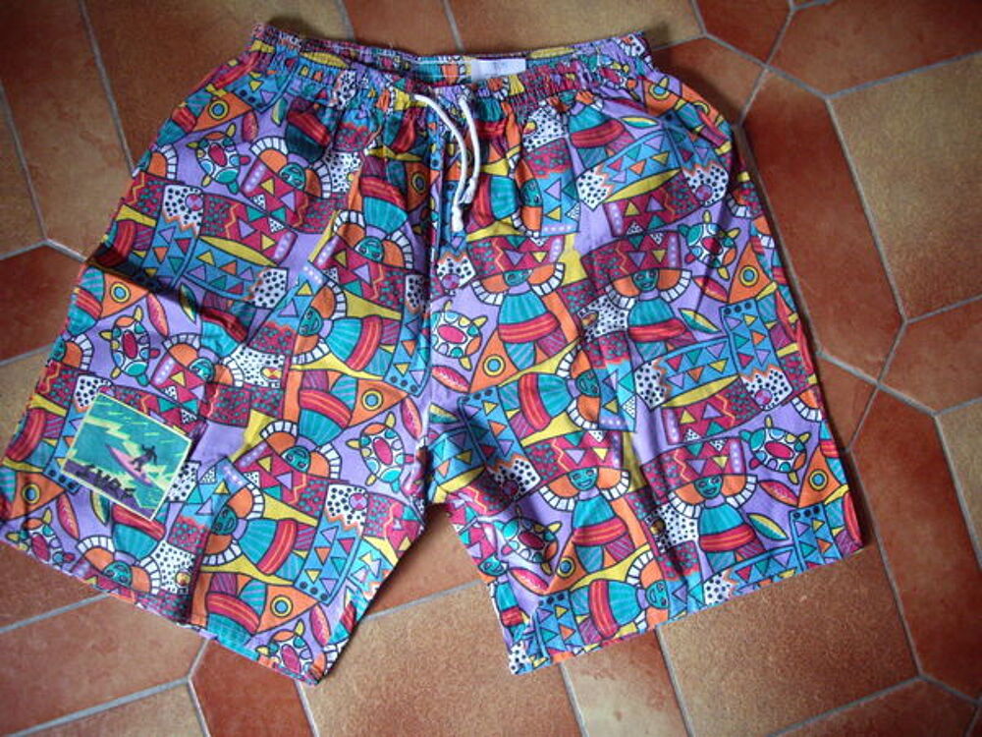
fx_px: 1078
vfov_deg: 37.7
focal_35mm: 38
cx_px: 491
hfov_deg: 49.0
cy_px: 368
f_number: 2.7
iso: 200
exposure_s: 1/30
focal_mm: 6.2
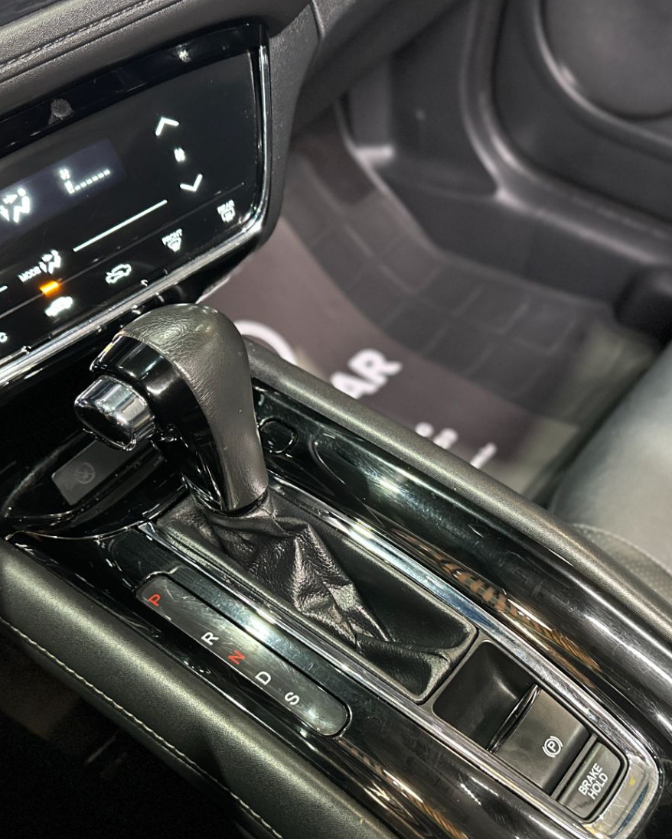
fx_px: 1019
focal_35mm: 41
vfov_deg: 44.7
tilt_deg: -51.2
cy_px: 473
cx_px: 378
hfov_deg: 36.4
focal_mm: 6.86
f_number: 1.78
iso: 800
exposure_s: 1/30
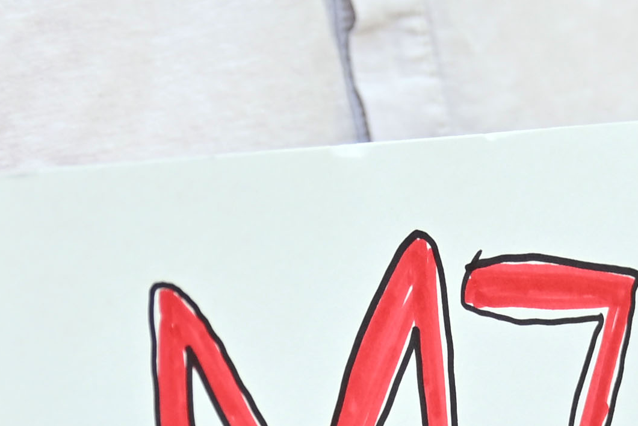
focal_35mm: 582
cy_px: 1204
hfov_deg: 3.5
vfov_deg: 2.3
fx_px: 10315
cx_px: 872
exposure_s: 1/400
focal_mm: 102
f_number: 4
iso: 250
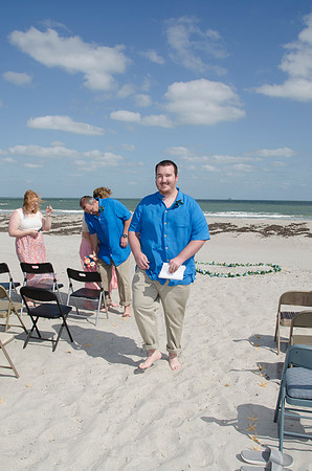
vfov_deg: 57.3
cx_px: 156
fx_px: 431
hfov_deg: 39.8
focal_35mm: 33
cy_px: 236
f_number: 10
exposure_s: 1/250
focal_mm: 22
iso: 100
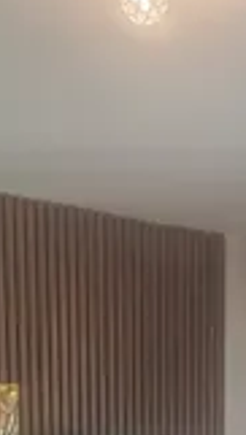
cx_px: 142
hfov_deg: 17.0
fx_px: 820
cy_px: 538
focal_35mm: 71
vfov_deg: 26.1
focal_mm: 4.65
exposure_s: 1/50
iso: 125
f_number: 1.8
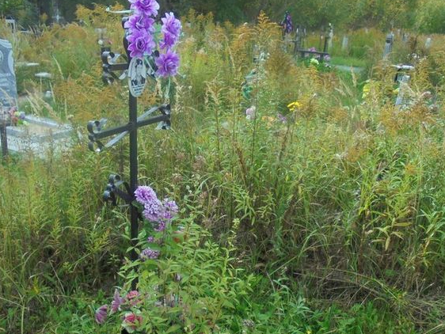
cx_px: 221
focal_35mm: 37
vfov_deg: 38.5
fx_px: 476
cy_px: 203
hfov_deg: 50.1
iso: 100
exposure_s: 1/320
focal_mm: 4.6
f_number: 3.5
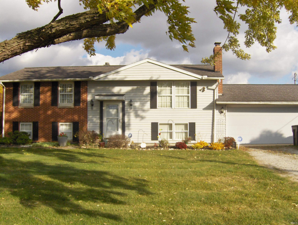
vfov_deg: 40.8
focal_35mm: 35
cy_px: 112
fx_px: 302
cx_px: 149
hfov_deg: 52.6
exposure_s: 1/781
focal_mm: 7.5
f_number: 5.5
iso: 100
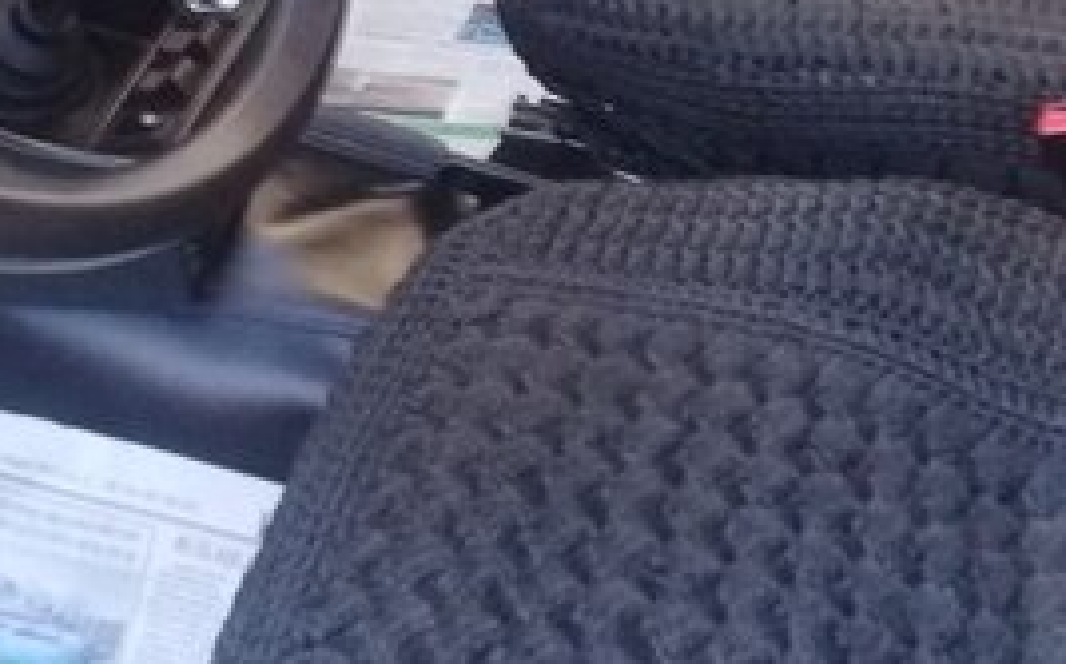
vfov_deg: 15.6
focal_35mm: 81
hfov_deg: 25.5
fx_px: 2351
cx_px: 410
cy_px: -97
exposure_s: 1/20
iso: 160
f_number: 2.2
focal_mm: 3.3
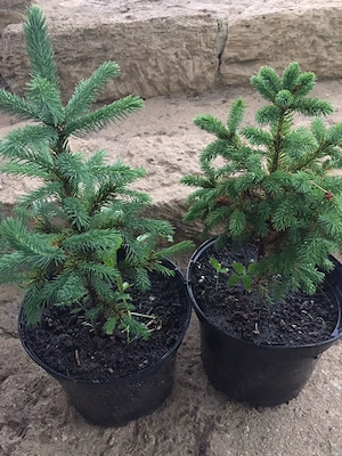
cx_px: 171
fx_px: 382
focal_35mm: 29
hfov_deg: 48.2
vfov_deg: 61.7
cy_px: 228
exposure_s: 1/33
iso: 200
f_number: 2.2
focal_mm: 4.15
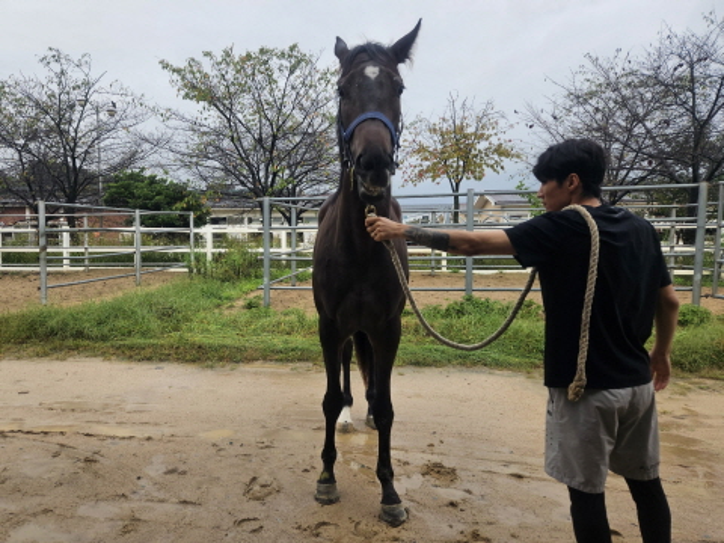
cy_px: 272
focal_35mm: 23
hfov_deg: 73.9
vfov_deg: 58.9
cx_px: 362
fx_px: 481
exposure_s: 1/239
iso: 40
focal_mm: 5.4
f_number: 1.8
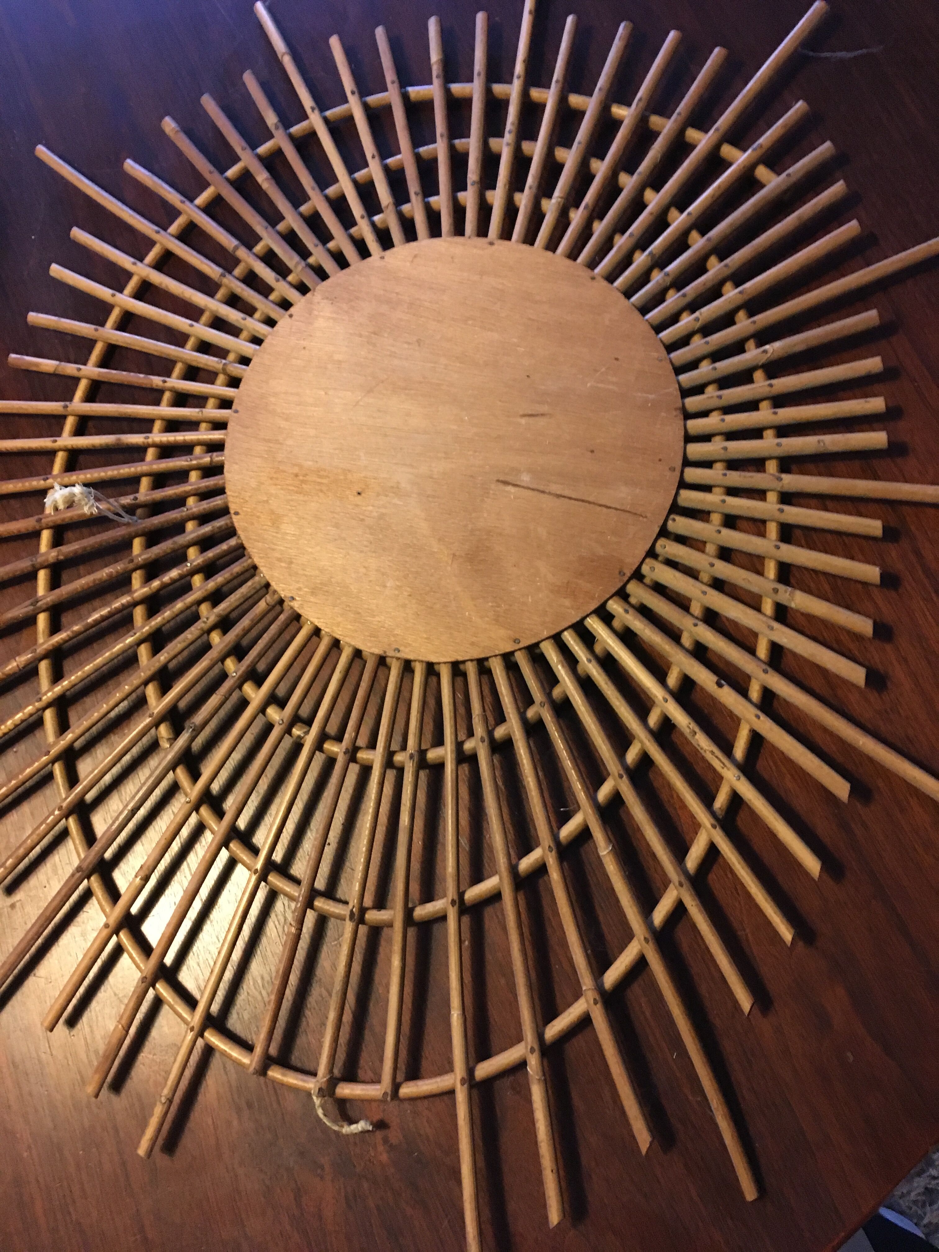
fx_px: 1049
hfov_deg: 48.2
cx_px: 470
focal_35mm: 29
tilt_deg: -72.9
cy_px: 626
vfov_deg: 61.7
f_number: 2.2
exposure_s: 1/17
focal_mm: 4.15
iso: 400
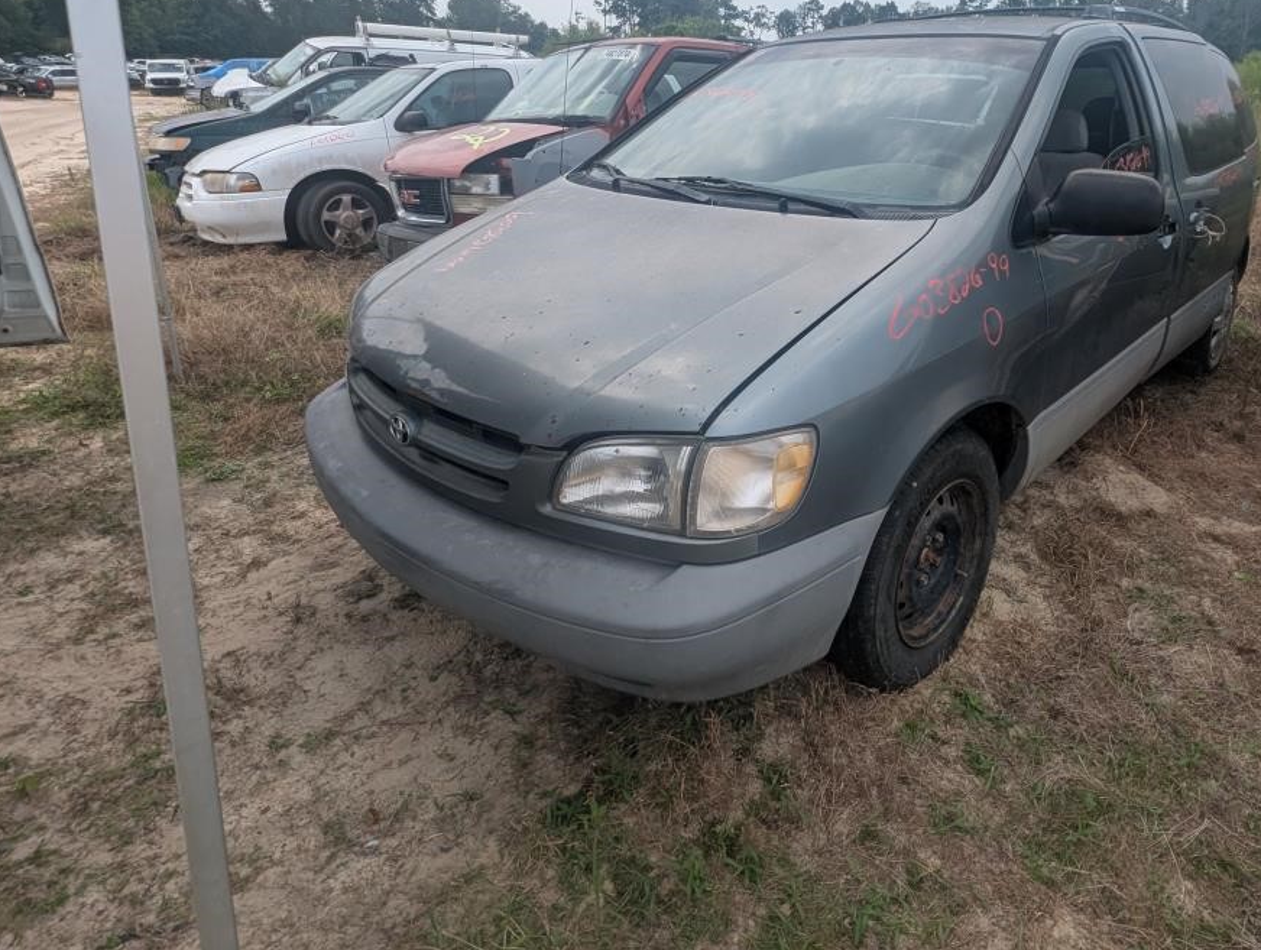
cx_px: 774
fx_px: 693
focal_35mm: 19
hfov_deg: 83.2
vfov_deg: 67.7
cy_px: 350
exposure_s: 1/1497
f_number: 2.2
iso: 47
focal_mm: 1.95
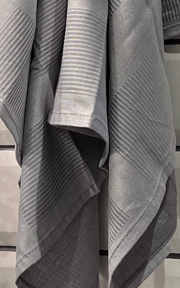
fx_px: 840
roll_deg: +0.7
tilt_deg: -0.7
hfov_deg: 12.2
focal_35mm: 107
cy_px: 80
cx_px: 108
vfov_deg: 19.4
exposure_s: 1/100
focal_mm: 5.7
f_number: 1.5
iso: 125
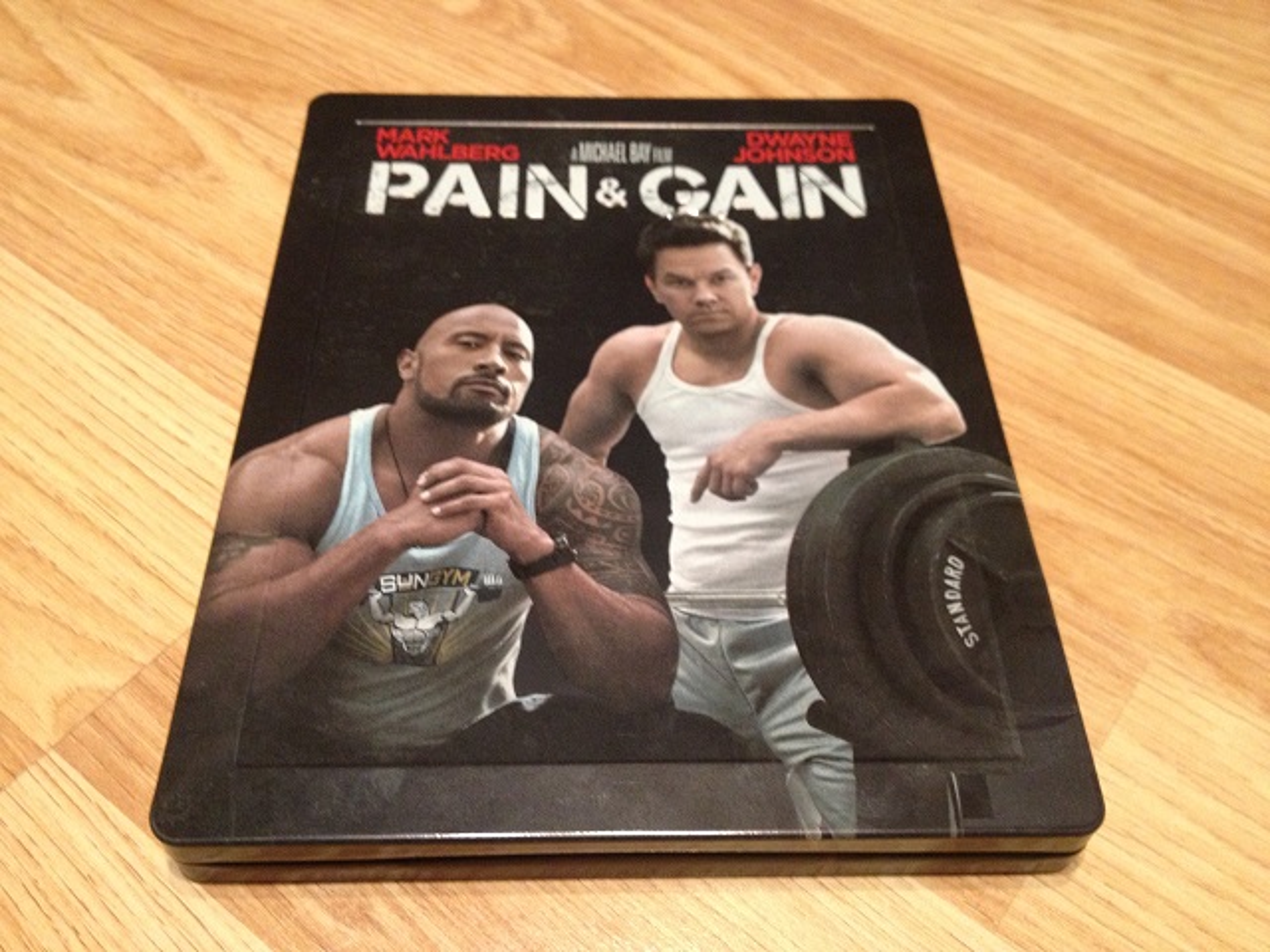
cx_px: 635
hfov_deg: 52.6
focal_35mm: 35
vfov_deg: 40.7
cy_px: 476
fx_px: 1284
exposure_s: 1/20
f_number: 2.4
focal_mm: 4.28
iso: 320
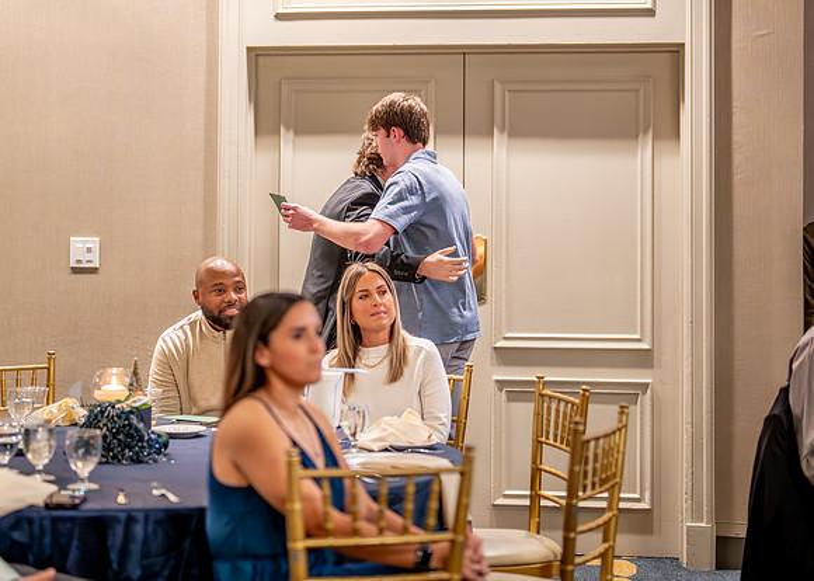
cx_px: 377
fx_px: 1641
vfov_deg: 20.0
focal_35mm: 71
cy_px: 192
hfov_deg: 27.8
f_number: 1.2
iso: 1600
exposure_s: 1/400
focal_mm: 50
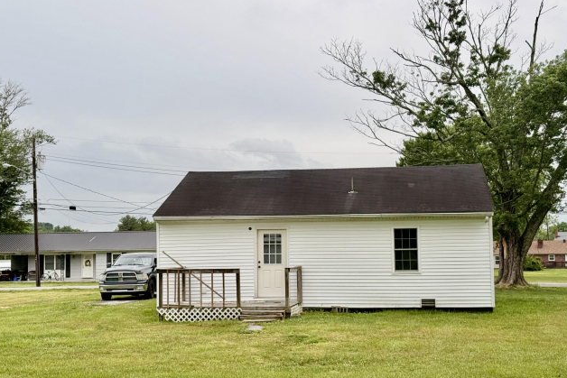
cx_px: 293
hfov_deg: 37.5
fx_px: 835
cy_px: 217
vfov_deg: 25.5
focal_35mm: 53
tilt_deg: +2.9
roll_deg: +1.1
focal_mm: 6.76
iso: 64
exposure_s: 1/2667
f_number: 1.78
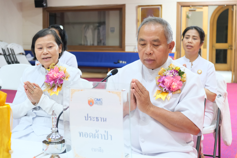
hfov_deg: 36.9
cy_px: 79
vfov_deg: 25.1
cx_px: 118
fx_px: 355
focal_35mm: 54
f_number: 3.6
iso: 3200
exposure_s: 1/28
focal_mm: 35.8
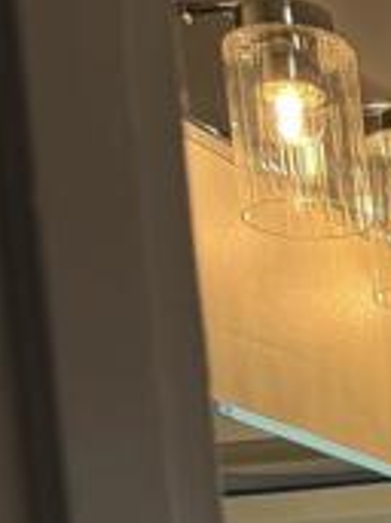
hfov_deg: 8.6
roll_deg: +2.5
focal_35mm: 144
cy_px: 1248
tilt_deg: -7.1
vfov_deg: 11.4
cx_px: 1167
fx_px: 2171
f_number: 1.78
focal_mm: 6.76
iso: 80
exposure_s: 1/212
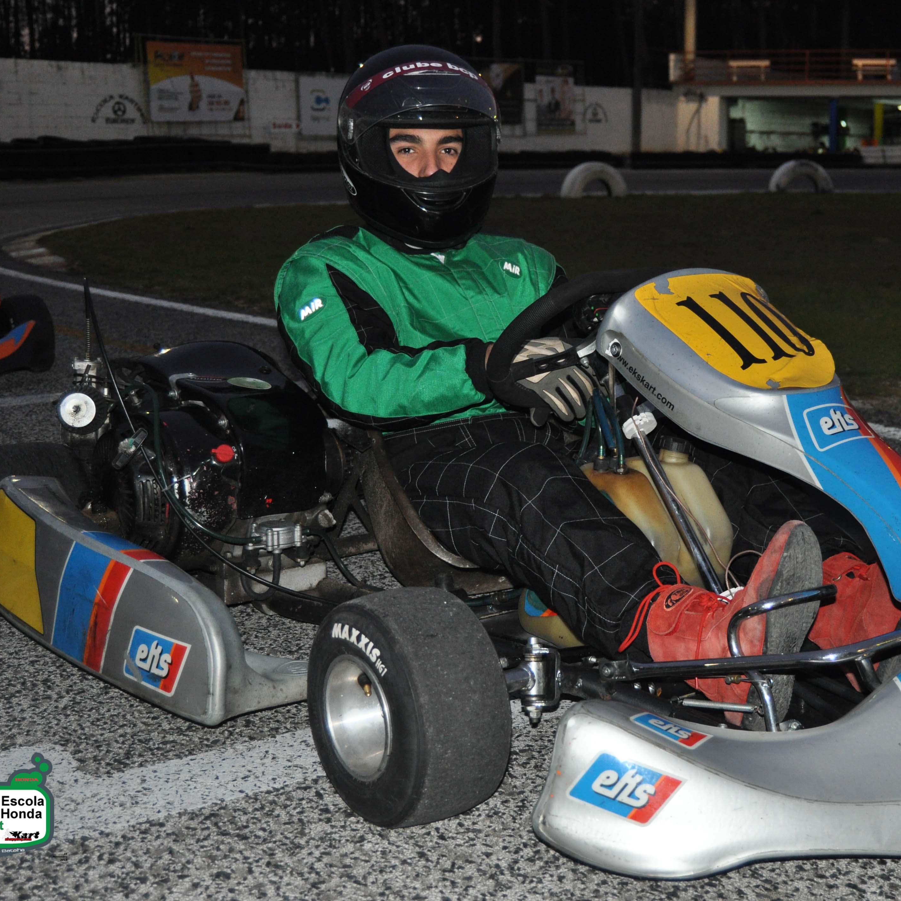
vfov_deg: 34.0
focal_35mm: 50
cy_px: 449
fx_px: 1472
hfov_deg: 33.8
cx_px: 581
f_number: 4
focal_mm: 26
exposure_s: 1/60
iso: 800
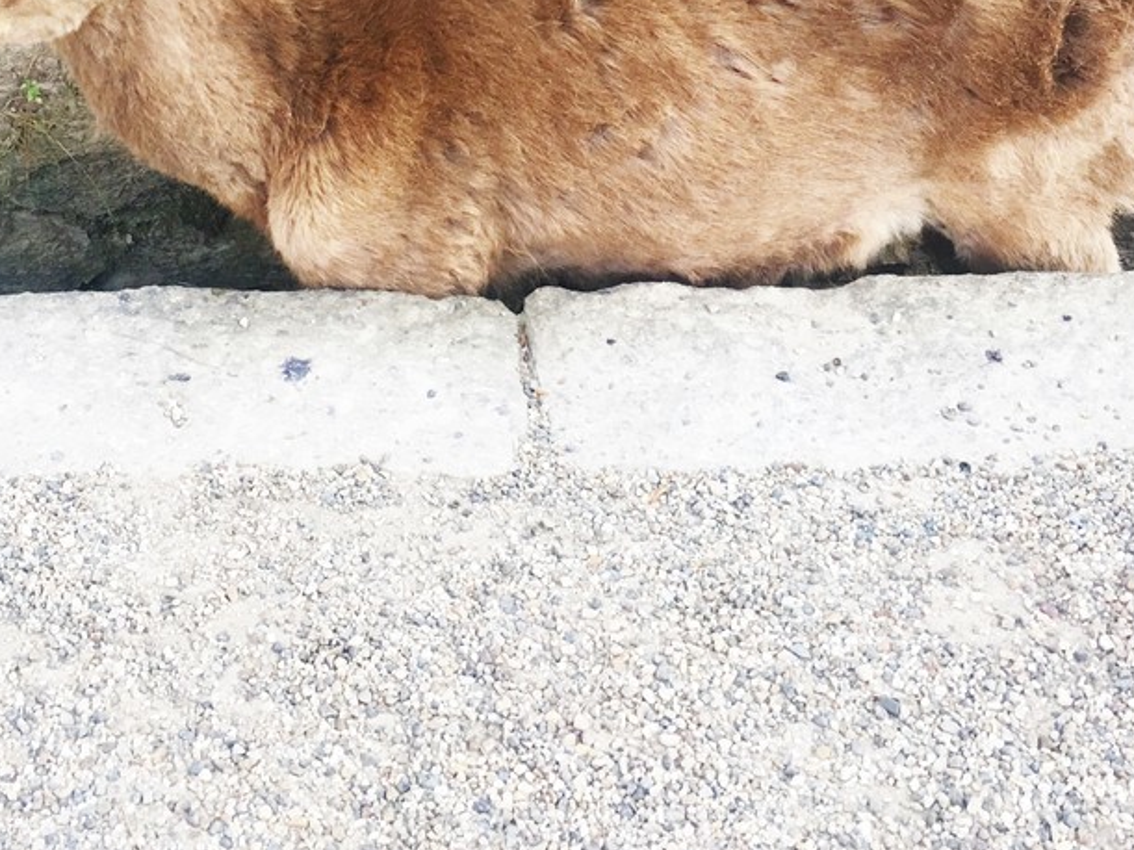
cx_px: 431
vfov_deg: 24.9
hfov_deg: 33.6
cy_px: 82
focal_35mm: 57
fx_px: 1867
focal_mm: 4.15
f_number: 2.2
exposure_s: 1/40
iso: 32
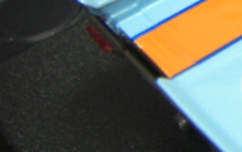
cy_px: -15
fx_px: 1056
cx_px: 469
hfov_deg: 11.8
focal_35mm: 160
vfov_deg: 8.2
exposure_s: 1/20
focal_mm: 6.3
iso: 200
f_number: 3.4
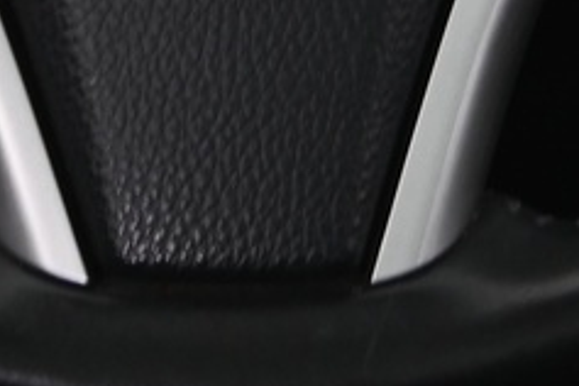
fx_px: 3860
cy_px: -584
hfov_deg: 8.6
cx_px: 83
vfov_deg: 5.5
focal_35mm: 240
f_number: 4
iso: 1000
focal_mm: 35
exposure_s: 1/10
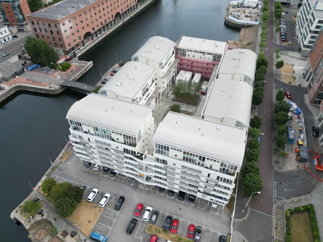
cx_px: 162
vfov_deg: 56.8
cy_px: 121
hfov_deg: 71.6
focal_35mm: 24
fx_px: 224
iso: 200
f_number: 1.7
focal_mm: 6.72
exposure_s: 1/2000
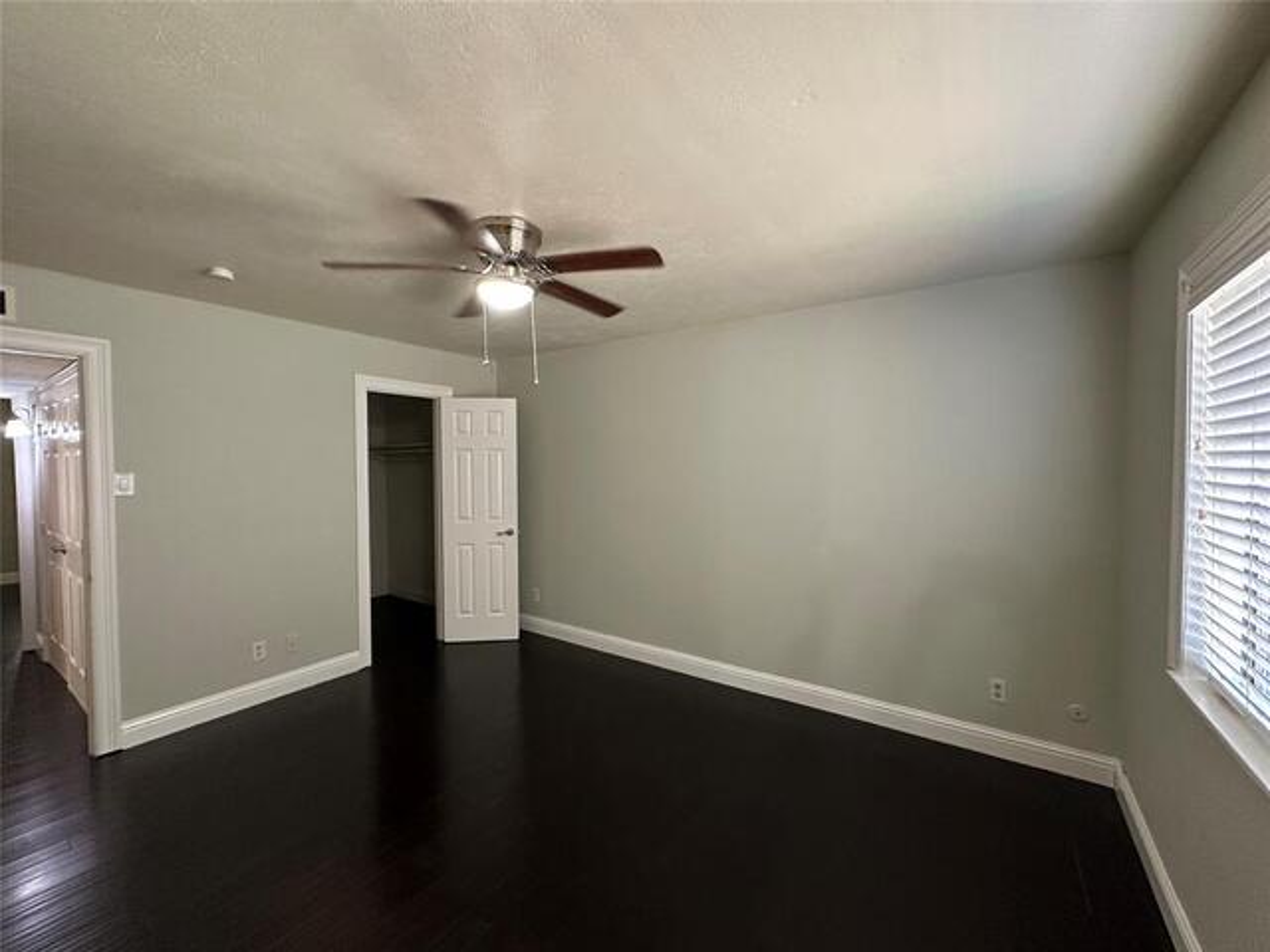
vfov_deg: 85.7
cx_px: 635
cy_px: 476
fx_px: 514
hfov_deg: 102.1
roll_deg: +1.4
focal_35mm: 14
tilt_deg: -1.3
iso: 400
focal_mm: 2.22
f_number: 2.2
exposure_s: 1/60
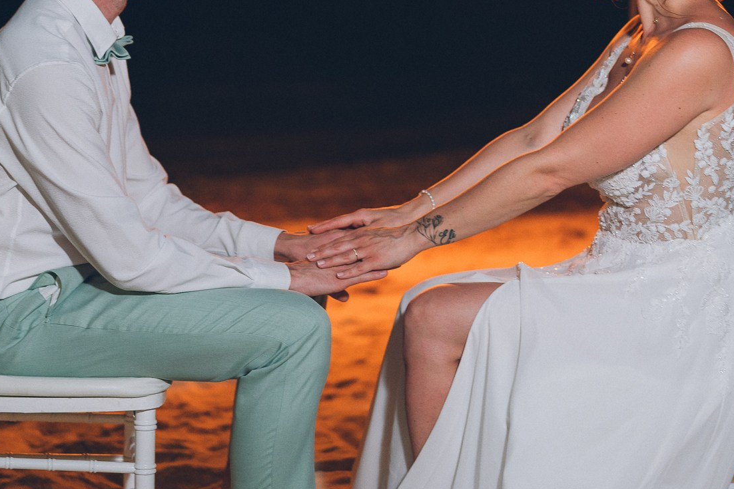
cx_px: 299
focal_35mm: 102
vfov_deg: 13.3
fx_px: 2080
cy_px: 10
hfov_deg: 20.0
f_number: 1.4
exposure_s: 1/100
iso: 500
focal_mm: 50
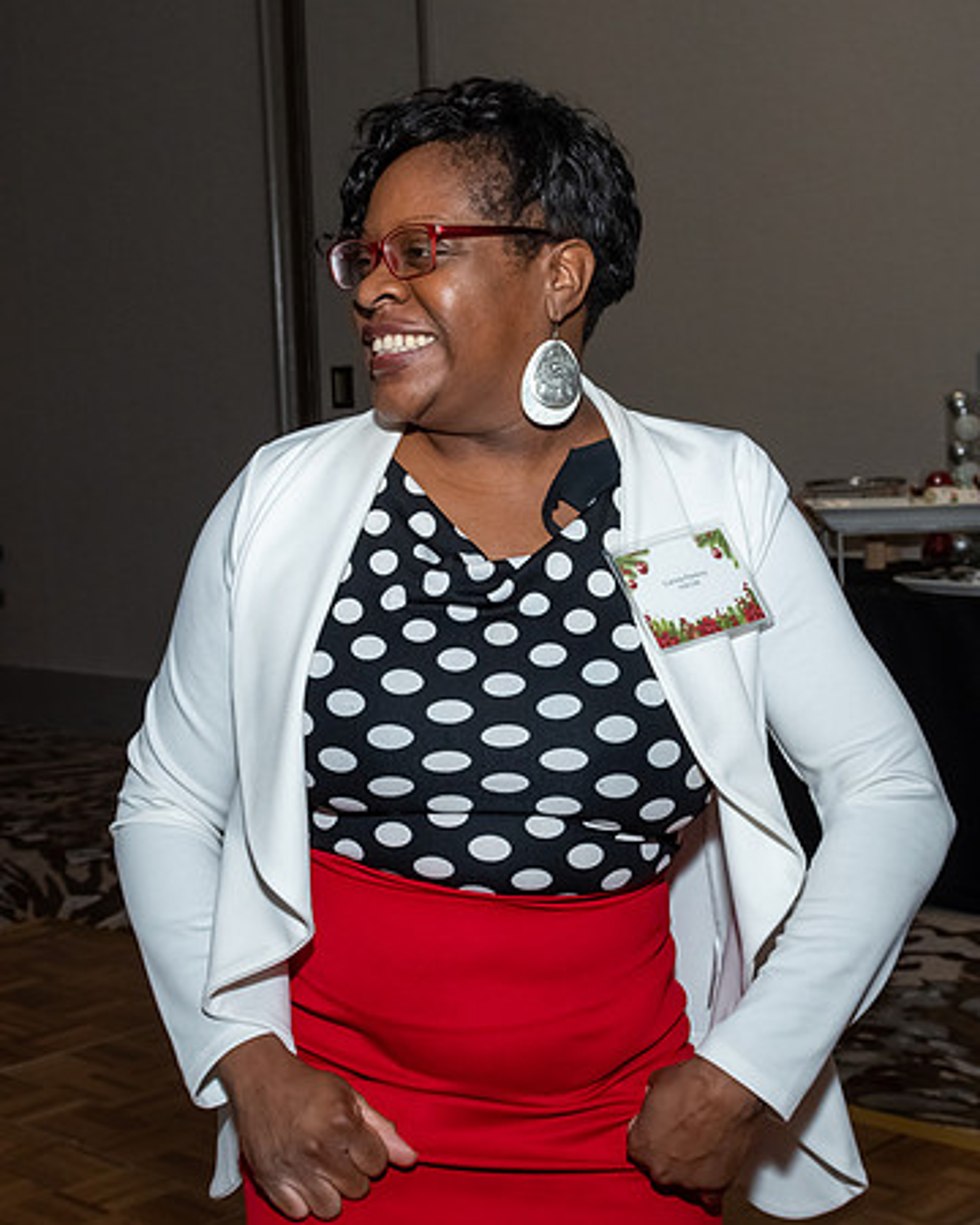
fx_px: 2353
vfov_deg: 29.1
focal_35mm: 65
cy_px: 501
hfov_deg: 23.5
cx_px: 418
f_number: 6.3
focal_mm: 26
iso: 500
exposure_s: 1/250
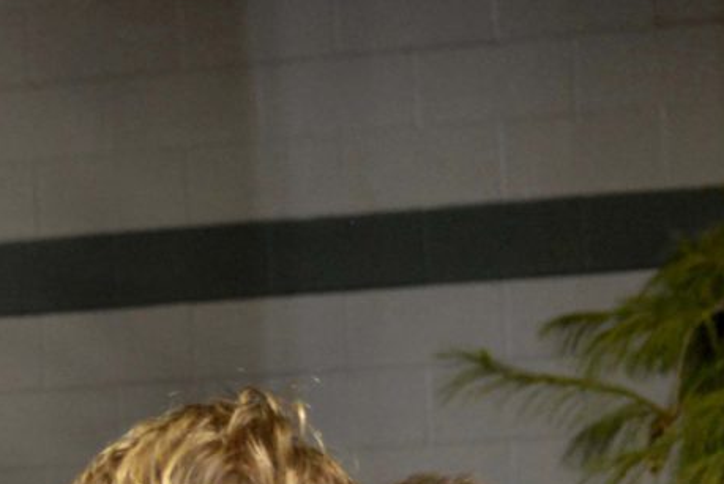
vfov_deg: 6.8
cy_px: 1018
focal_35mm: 195
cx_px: -762
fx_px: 3925
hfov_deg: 9.7
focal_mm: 35
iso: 2000
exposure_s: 1/100
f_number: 2.8
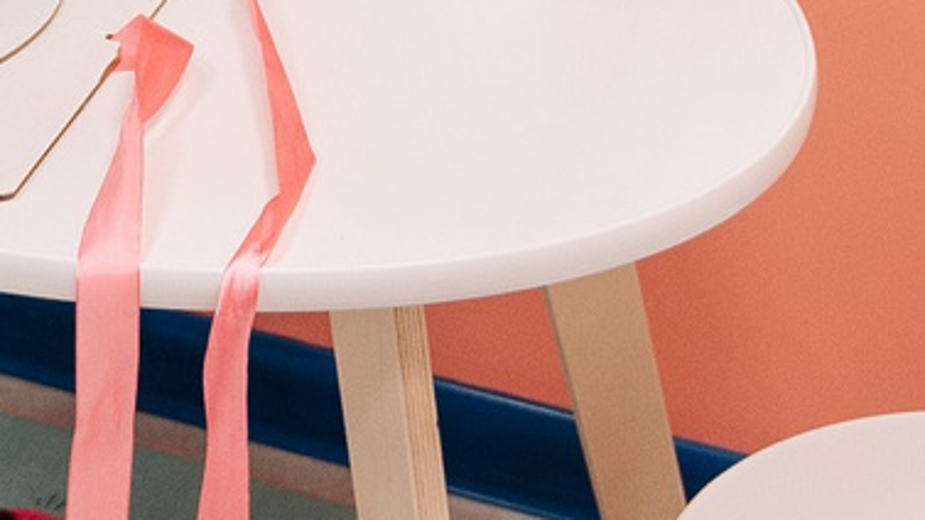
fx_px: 4537
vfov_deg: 6.0
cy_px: -1120
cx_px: -27
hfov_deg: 11.5
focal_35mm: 185
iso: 320
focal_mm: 26
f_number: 2.8
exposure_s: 1/125
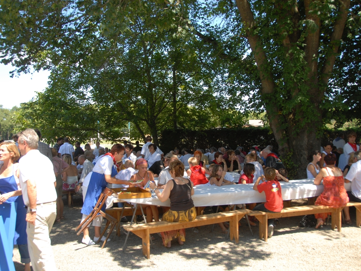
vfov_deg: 39.7
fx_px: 376
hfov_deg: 51.3
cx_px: 180
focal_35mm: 36
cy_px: 135
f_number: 3.8
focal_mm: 22
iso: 180
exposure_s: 1/350
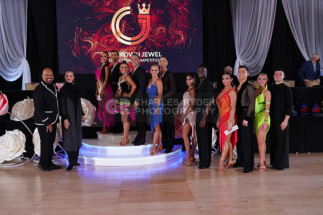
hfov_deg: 51.9
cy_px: 108
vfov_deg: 36.0
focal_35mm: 37
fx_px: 332
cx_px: 162
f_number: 5
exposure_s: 1/200
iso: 1600
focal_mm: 37
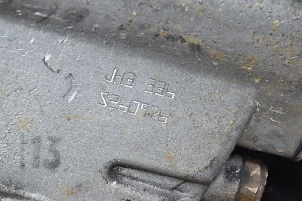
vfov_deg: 8.7
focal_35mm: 158
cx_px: 151
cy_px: 100
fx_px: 1321
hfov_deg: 13.0
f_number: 10
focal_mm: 105
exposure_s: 1/200
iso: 800
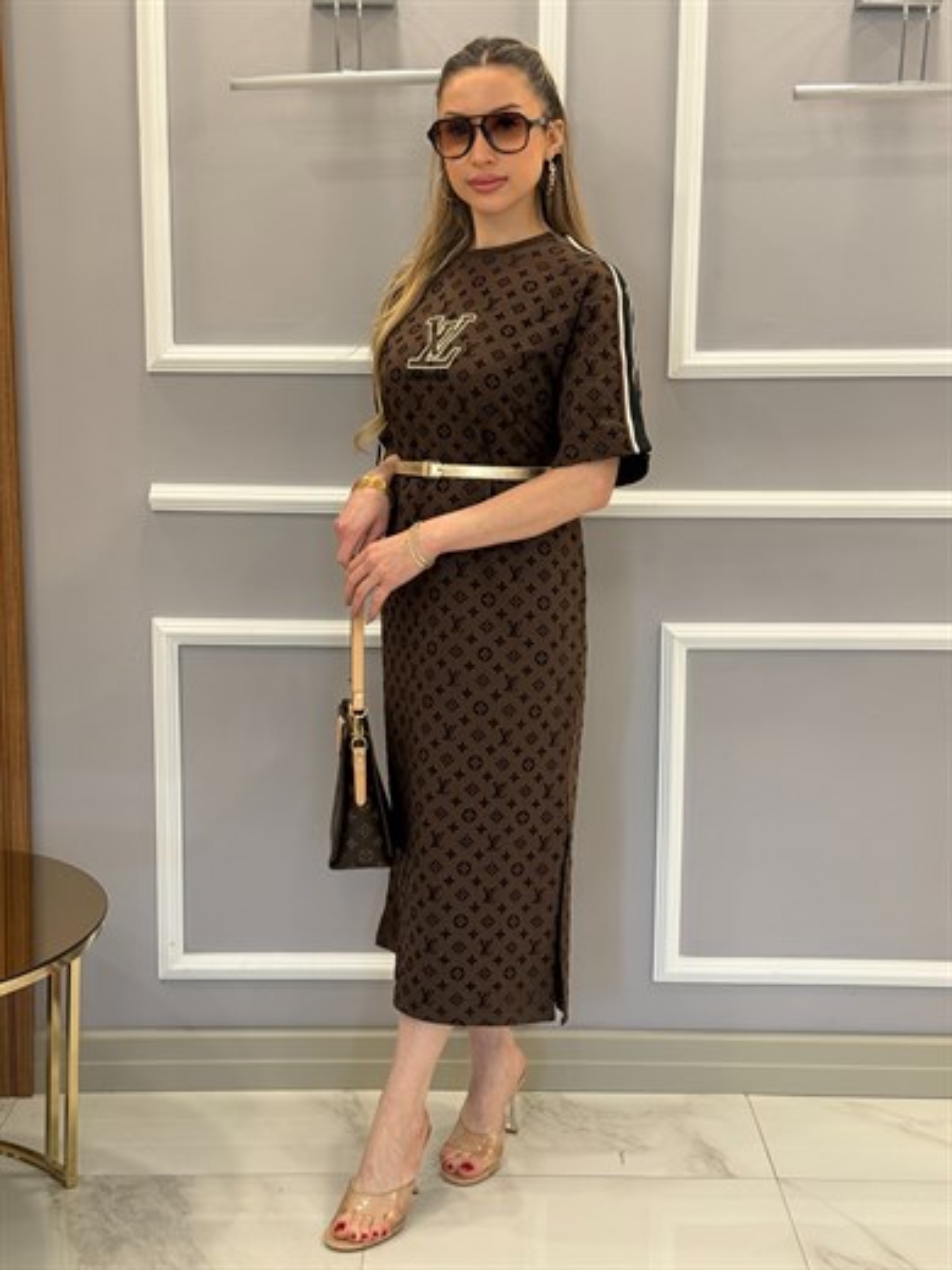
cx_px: 476
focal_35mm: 48
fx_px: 1760
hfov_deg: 30.3
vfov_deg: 39.7
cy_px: 635
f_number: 1.78
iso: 100
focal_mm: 6.76
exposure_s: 1/80
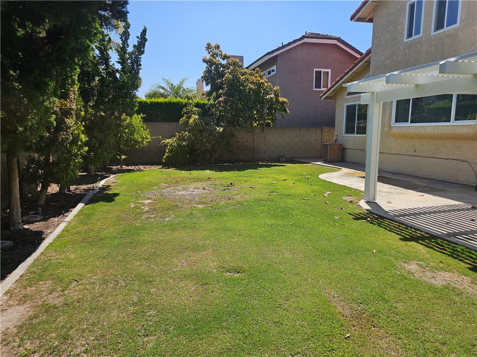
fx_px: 317
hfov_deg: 73.9
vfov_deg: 58.9
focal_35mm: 23
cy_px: 178
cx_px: 238
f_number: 1.7
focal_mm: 6.3
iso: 10
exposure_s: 1/746
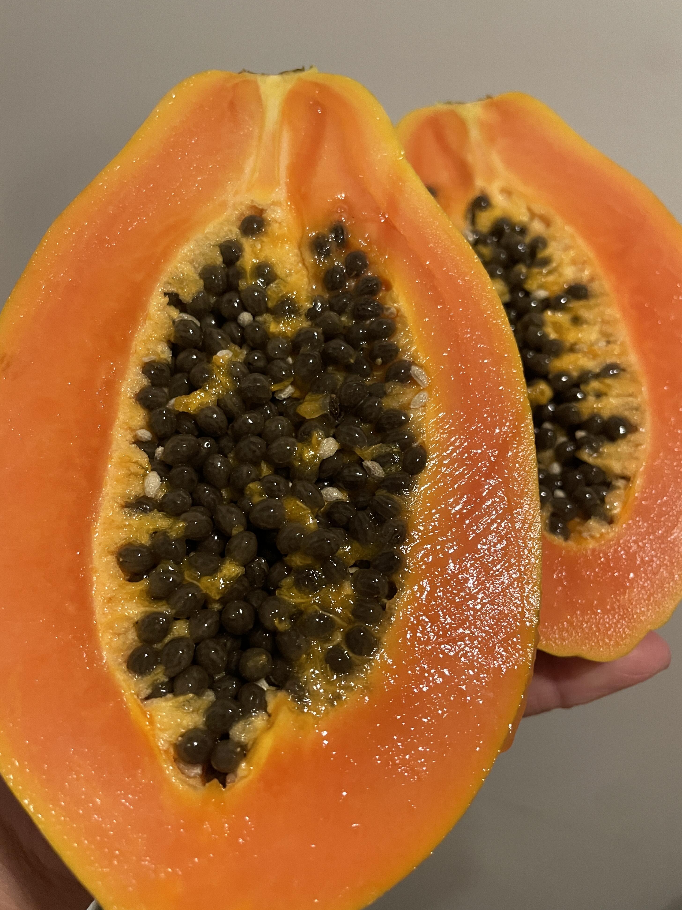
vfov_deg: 65.3
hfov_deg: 51.3
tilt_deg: -32.5
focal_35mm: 27
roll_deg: -18.6
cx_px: 335
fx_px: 709
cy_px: 455
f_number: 1.6
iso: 500
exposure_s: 1/60
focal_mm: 4.2
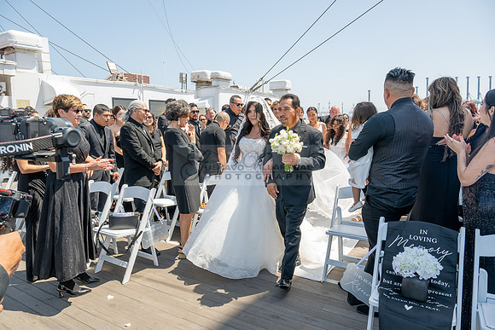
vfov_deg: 53.2
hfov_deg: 73.7
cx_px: 248
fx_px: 330
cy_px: 165
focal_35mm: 24
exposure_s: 1/200
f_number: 9
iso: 200
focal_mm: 24
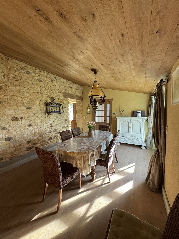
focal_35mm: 14
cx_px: 90
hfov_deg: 85.7
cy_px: 120
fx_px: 97
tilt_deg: -4.1
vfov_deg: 102.1
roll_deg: +0.8
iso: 200
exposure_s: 1/100
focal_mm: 2.22
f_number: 2.2
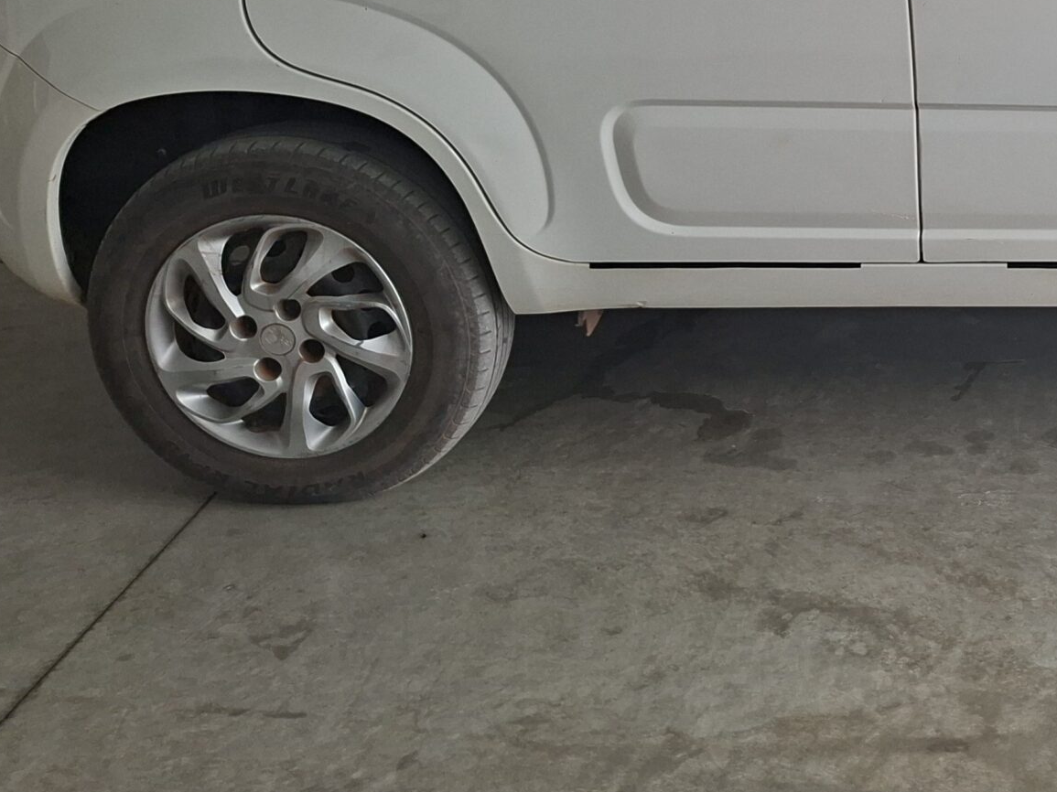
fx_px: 1557
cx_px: 1085
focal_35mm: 51
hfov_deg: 33.8
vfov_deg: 26.9
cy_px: -14
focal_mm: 5.54
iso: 50
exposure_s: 1/340
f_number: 1.8
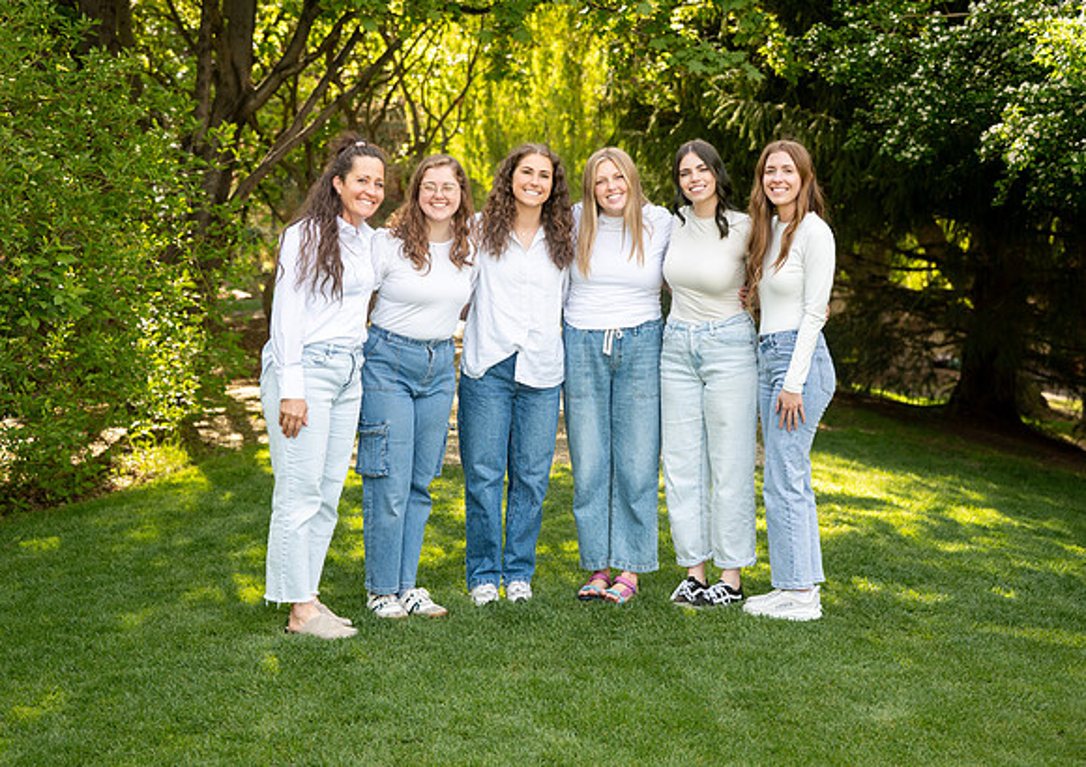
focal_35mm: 60
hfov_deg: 32.9
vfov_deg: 23.6
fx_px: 1838
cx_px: 534
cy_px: 393
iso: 320
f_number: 4.5
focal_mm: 56
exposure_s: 1/250
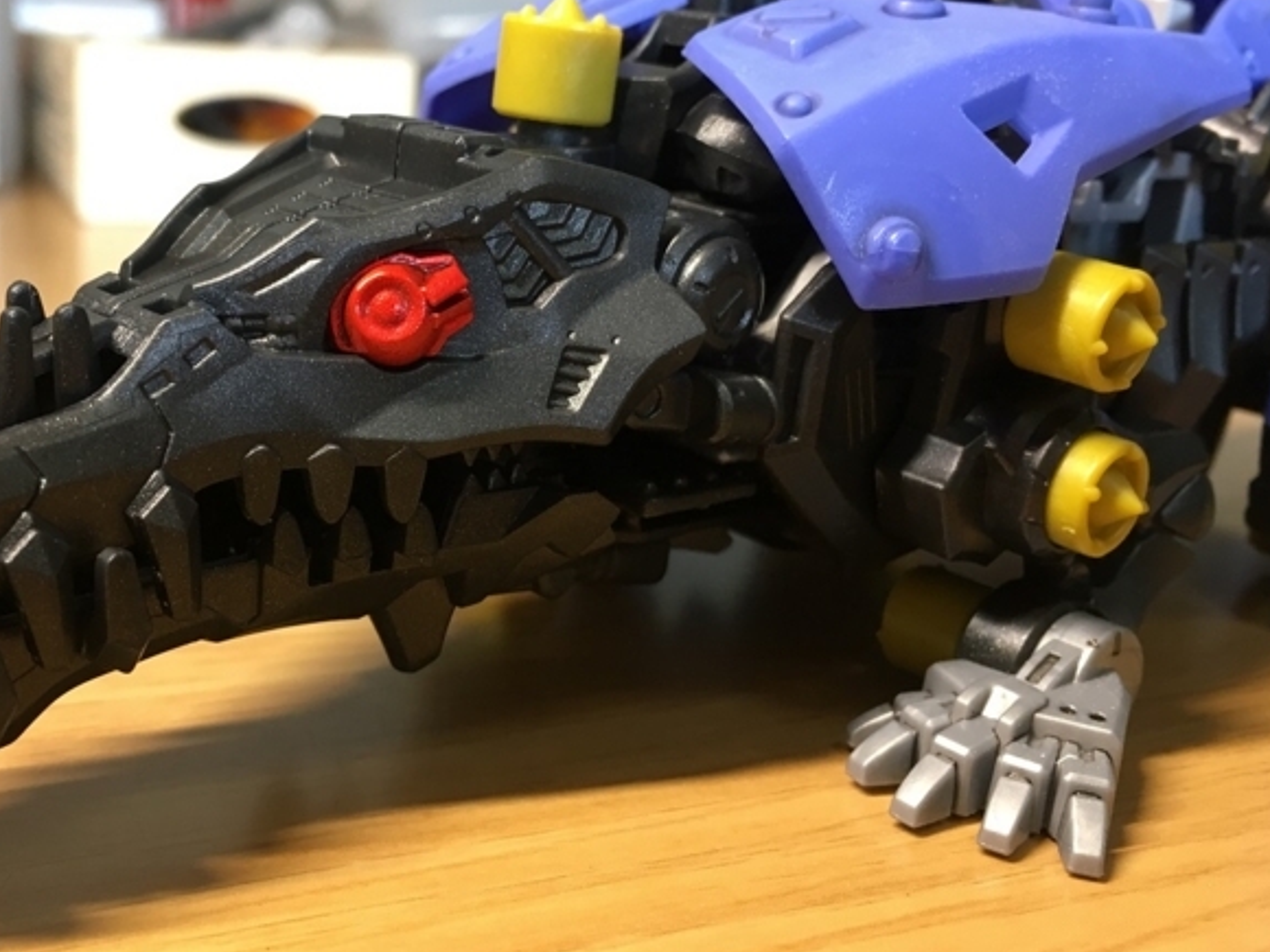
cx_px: 449
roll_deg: -2.9
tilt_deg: -14.1
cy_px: 392
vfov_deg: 35.9
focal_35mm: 40
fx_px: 1468
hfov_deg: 46.2
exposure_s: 1/30
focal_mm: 4.15
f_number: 2.2
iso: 80
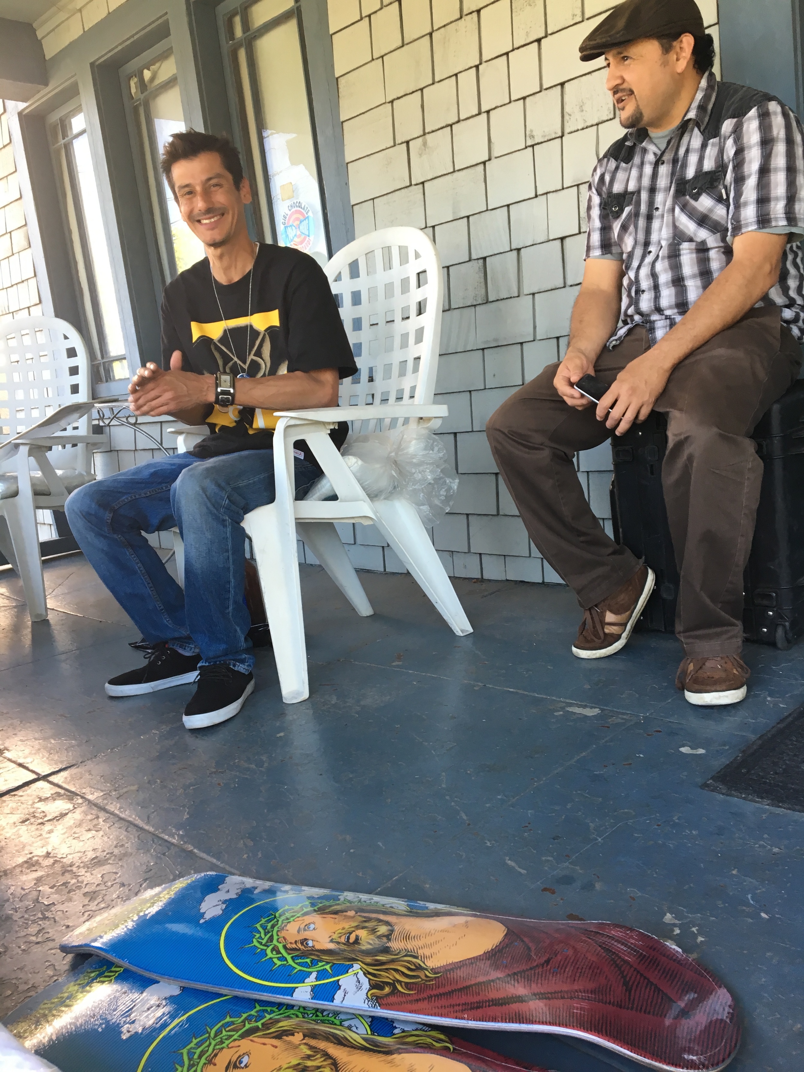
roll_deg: +7.1
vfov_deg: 61.7
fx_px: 898
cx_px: 402
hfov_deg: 48.2
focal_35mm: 29
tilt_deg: -8.3
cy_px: 536
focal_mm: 4.15
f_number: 2.2
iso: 32
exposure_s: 1/40
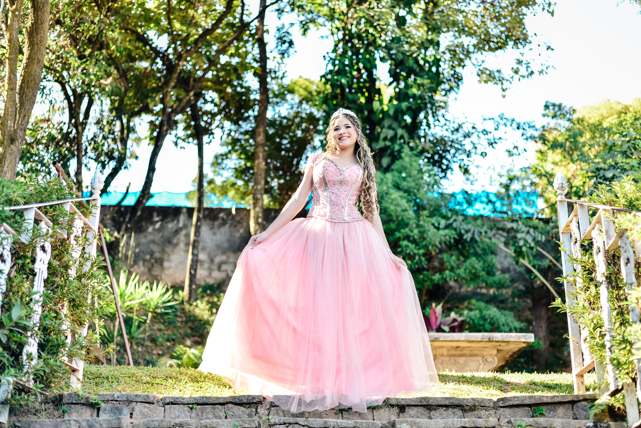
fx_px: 891
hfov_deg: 39.6
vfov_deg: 27.0
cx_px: 320
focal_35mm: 50
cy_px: 214
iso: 125
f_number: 2.2
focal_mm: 50
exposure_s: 1/200
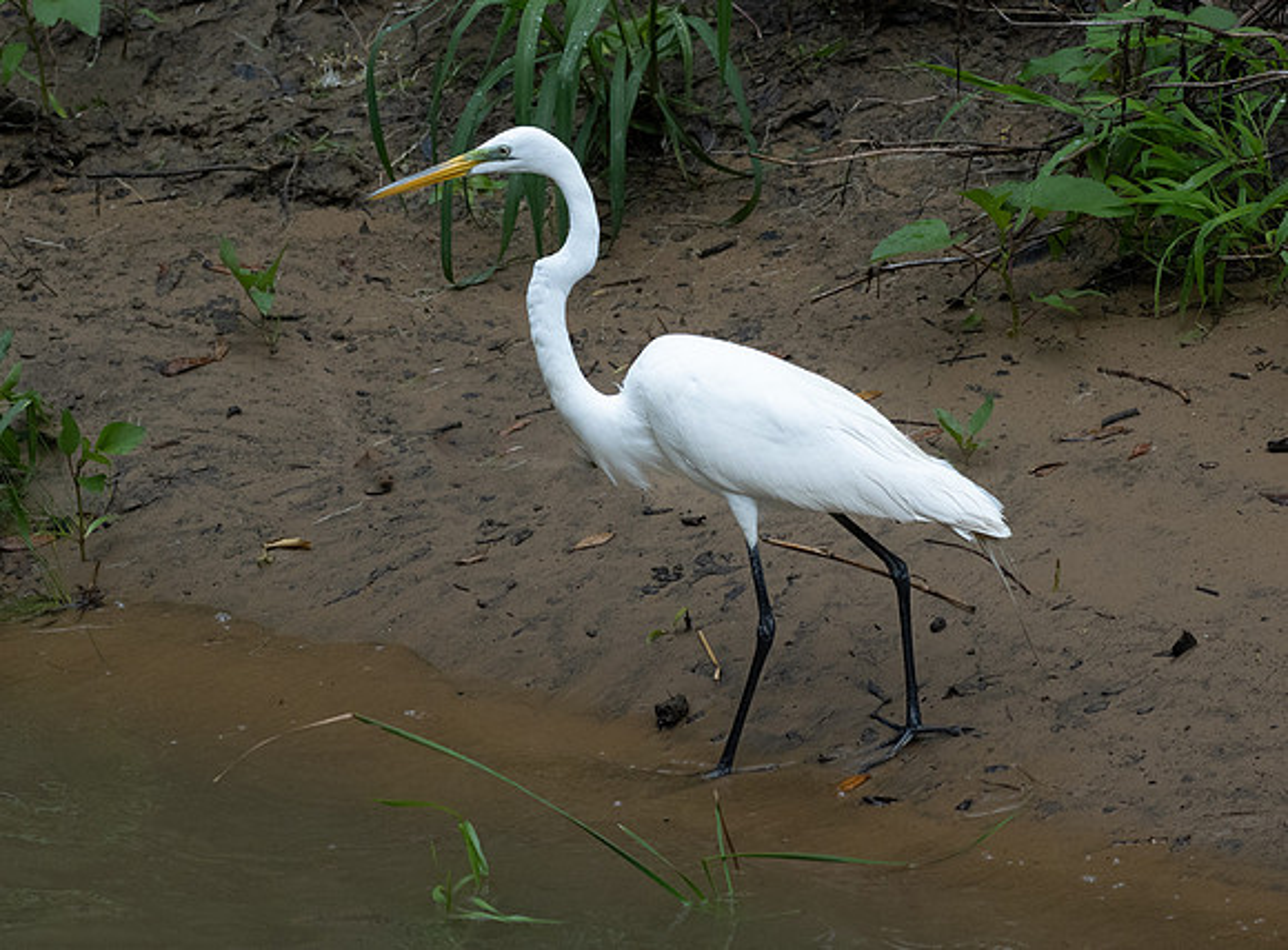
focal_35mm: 868
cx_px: 491
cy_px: 340
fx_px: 32096
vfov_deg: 1.7
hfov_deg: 2.3
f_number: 4
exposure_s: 1/1000
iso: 640
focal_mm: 300
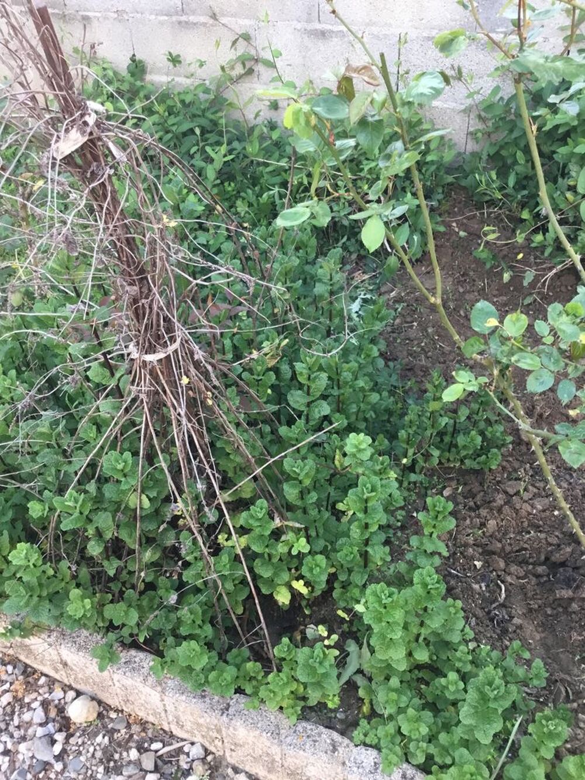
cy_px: 390
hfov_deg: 45.4
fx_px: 698
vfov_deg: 58.3
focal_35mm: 31
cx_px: 292
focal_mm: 3.3
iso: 32
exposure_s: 1/33
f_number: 2.4
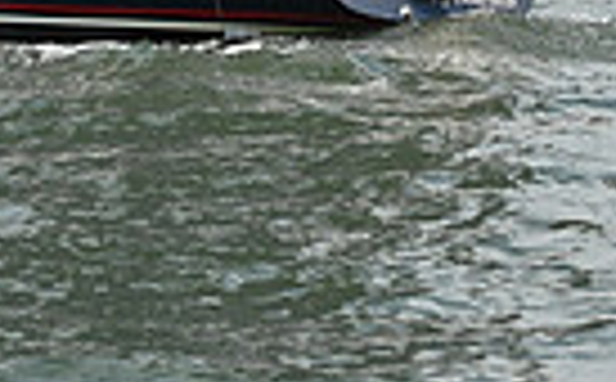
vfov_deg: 4.1
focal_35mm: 303
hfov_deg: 6.9
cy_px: -890
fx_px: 5076
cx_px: 88
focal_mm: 70
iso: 320
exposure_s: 1/1600
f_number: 6.3
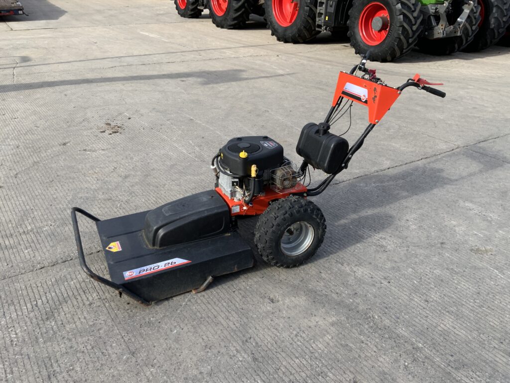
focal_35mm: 29
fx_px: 427
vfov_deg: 48.2
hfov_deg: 61.7
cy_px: 192
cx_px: 255
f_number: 1.8
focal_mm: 3
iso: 16
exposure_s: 1/504
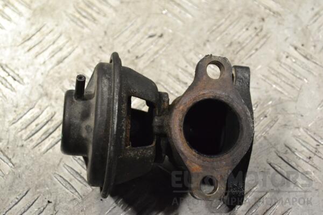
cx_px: 162
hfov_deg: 26.0
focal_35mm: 78
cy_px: 108
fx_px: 700
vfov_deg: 17.5
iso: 3200
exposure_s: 1/250
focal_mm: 52
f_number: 8
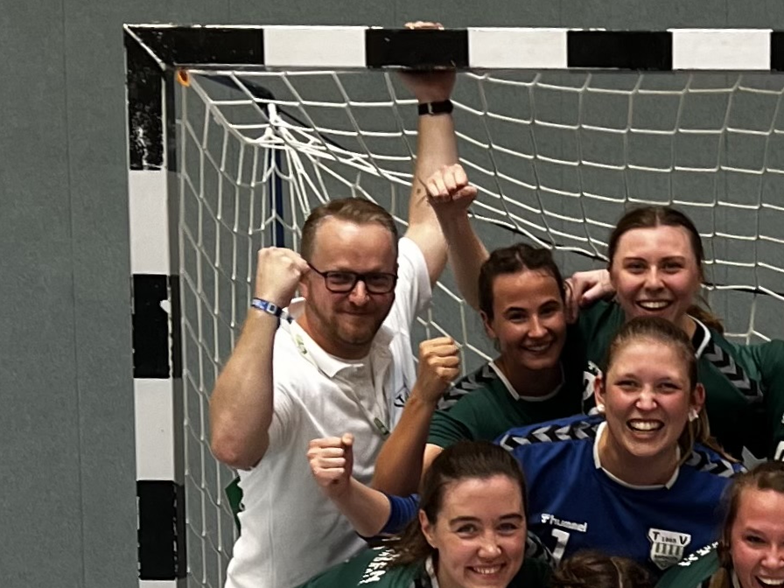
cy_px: 590
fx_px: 1608
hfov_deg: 23.9
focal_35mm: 71
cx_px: 1038
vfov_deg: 20.1
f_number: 1.5
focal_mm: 5.7
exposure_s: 1/100
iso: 100
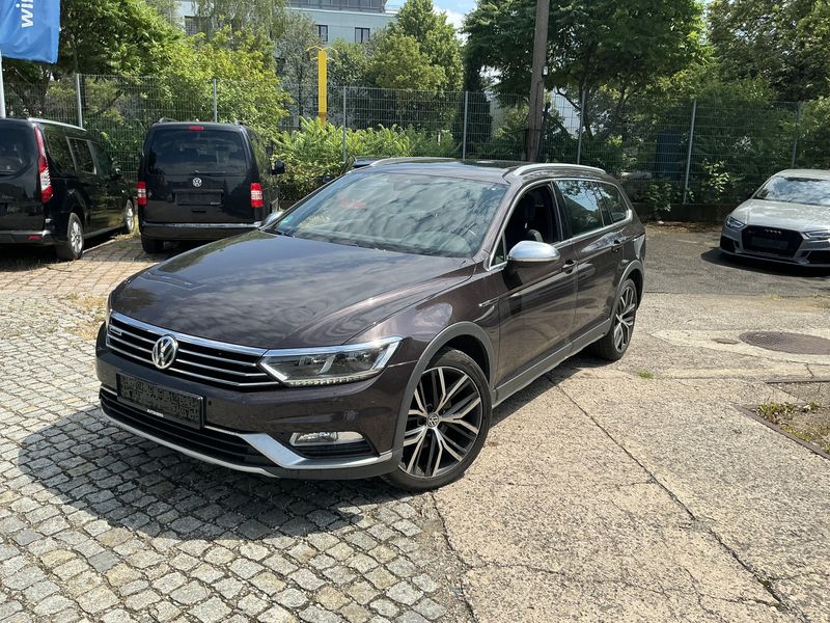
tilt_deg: -11.7
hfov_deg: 63.4
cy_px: 312
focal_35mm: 28
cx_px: 415
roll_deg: -1.9
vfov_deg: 49.7
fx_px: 671
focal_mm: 3
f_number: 1.8
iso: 25
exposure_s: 1/1577
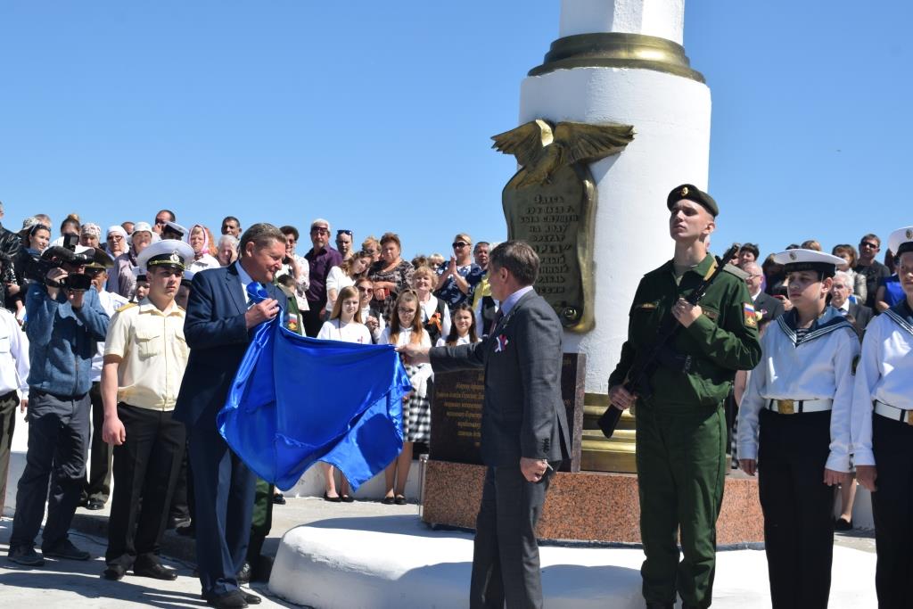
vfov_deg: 23.8
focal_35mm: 57
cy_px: 304
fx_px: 1446
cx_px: 456
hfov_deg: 35.0
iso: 200
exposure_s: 1/400
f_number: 10
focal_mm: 38
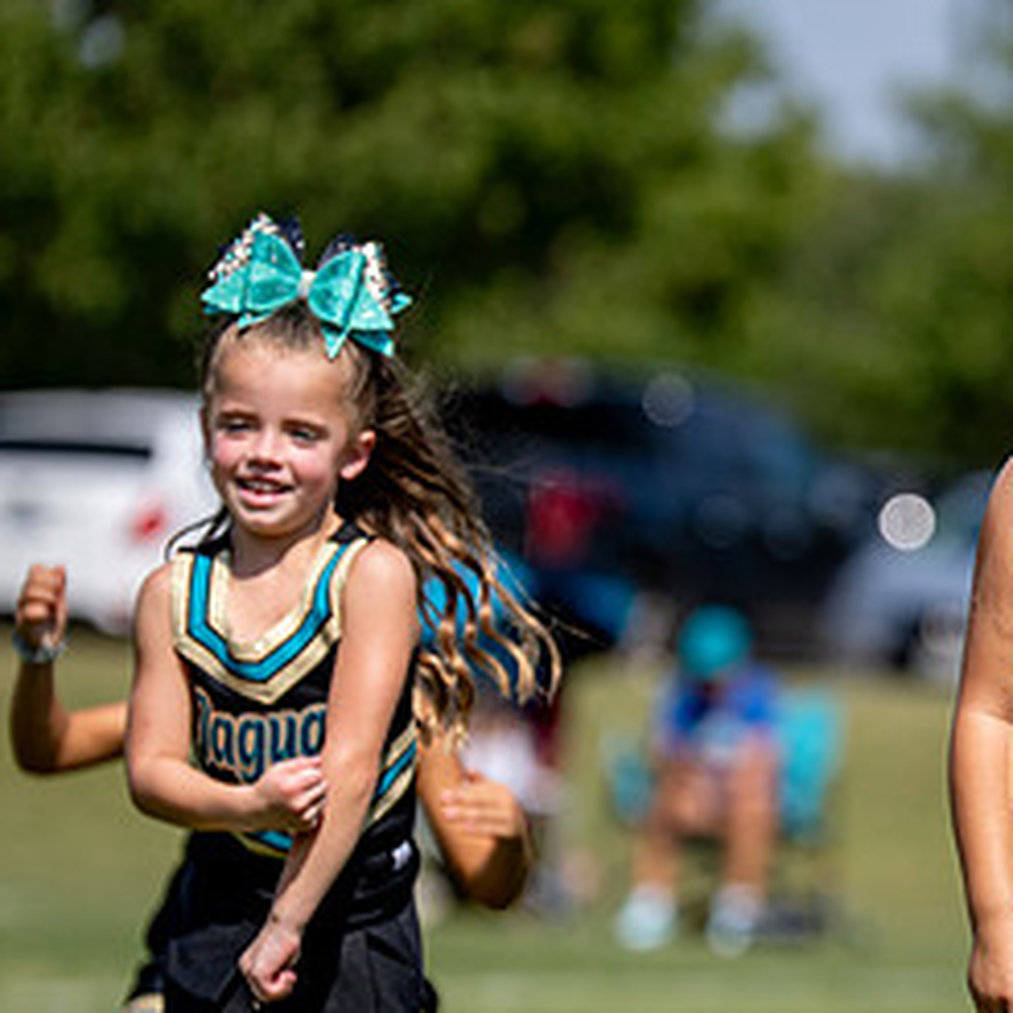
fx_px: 11787
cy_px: 721
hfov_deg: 4.9
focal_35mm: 356
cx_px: 1183
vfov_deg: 4.9
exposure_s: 1/3200
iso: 100
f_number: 2.8
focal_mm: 151
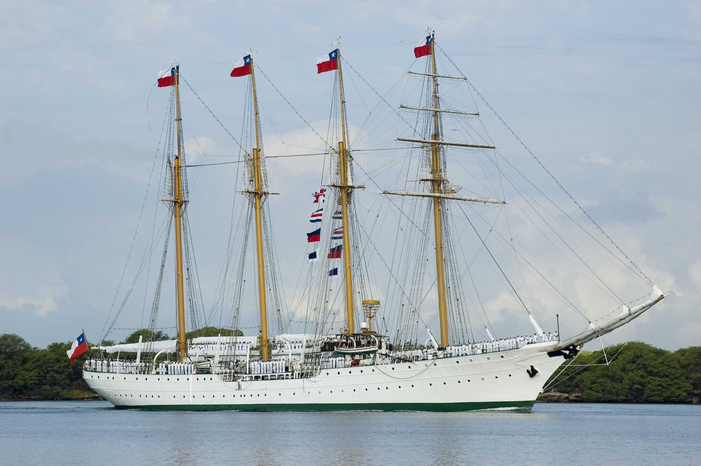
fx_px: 3940
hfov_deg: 10.2
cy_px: 233
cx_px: 350
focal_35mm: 202
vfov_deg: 6.8
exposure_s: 1/1000
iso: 200
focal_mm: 135
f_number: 6.3
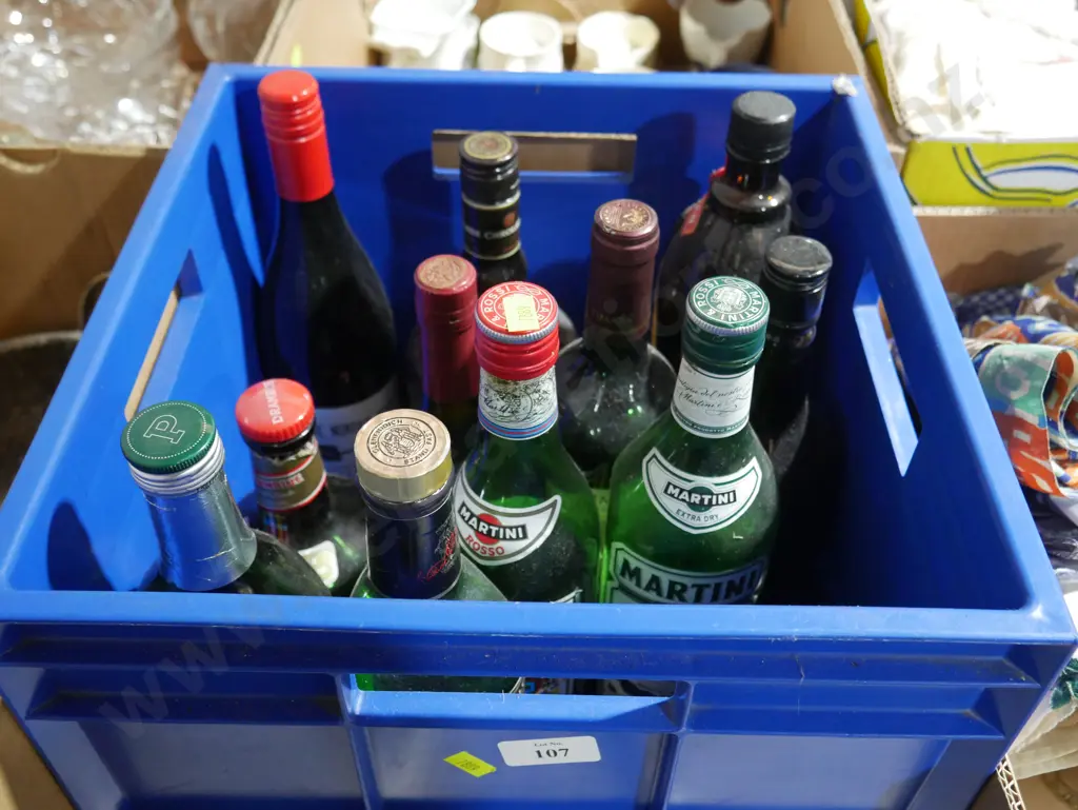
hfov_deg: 53.9
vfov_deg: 41.8
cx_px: 539
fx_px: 1059
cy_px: 405
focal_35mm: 34
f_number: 4
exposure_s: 1/60
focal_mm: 17
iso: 2000
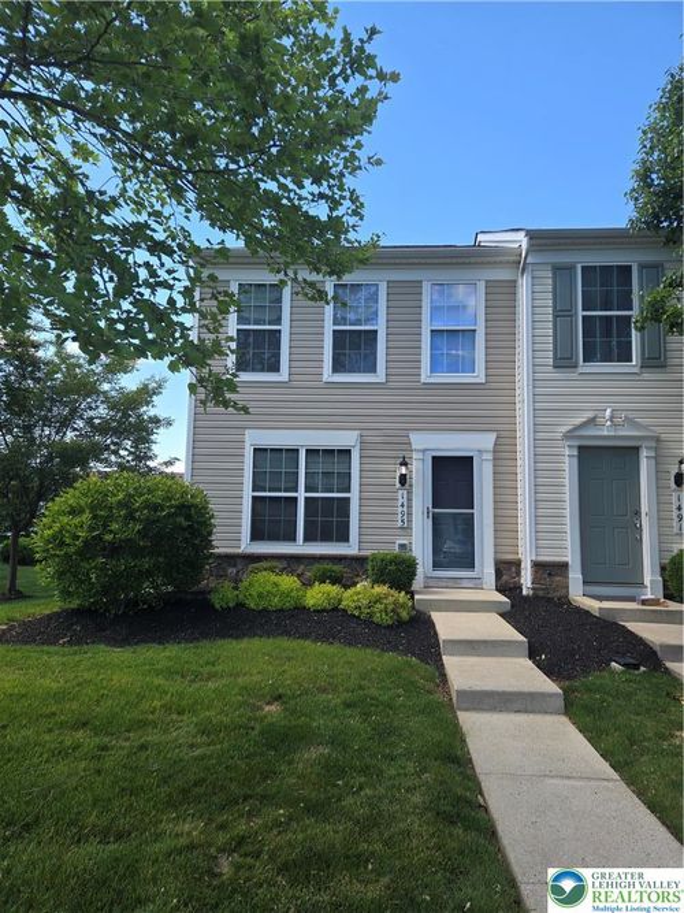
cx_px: 342
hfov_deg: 58.9
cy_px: 456
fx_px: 606
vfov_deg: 73.9
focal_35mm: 23
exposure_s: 1/518
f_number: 1.8
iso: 25
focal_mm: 5.4
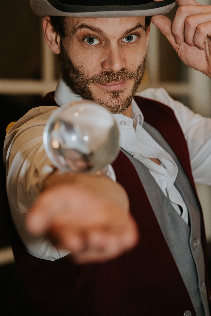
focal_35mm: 115
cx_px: 83
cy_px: 105
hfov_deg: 11.9
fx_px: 1011
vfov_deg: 17.7
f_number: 2.8
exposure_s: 1/200
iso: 800
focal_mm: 85
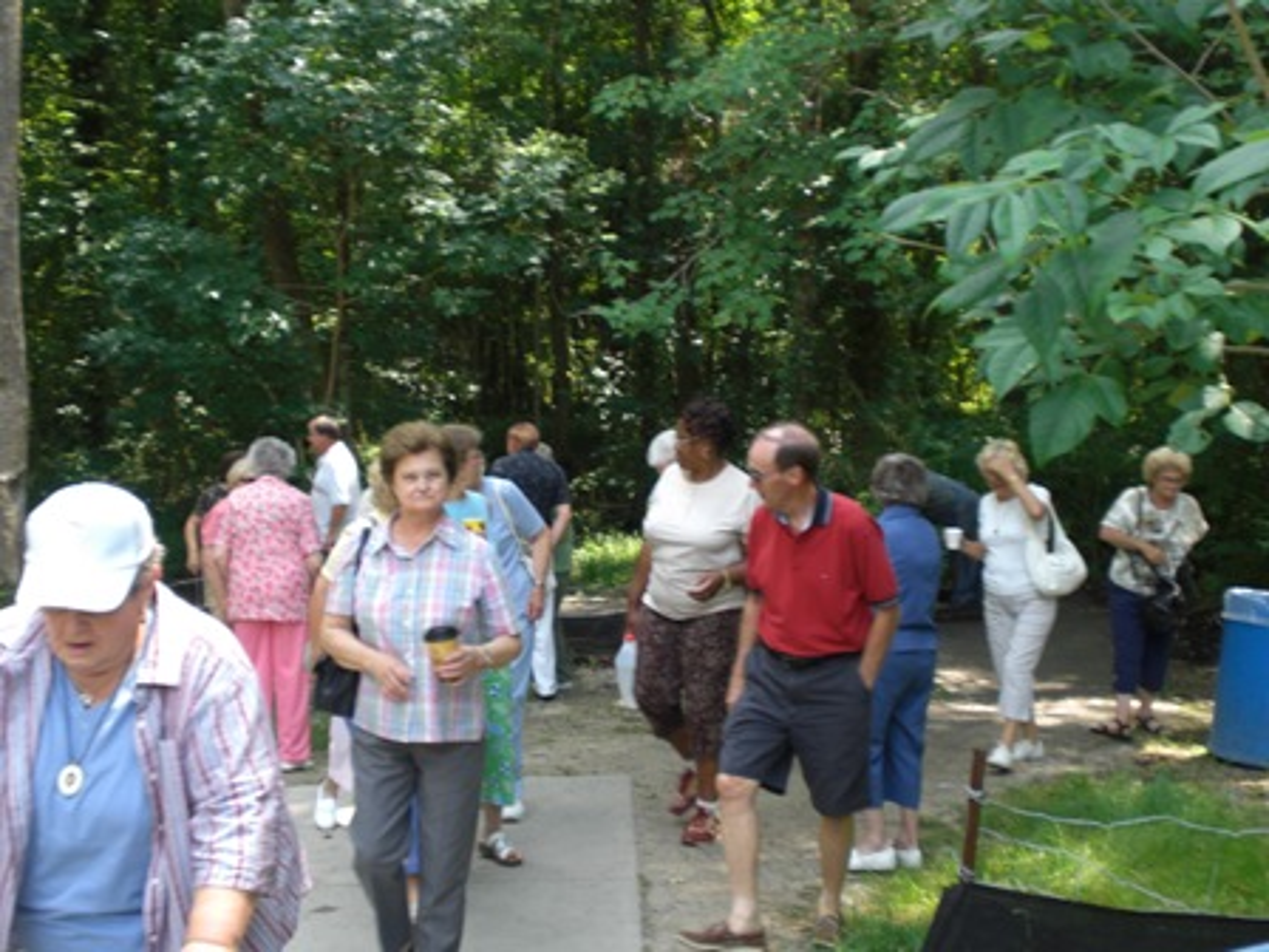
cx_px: 634
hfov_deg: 37.5
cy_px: 476
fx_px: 1870
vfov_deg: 28.6
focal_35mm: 51
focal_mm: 8.44
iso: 50
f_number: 3.6
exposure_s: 1/60
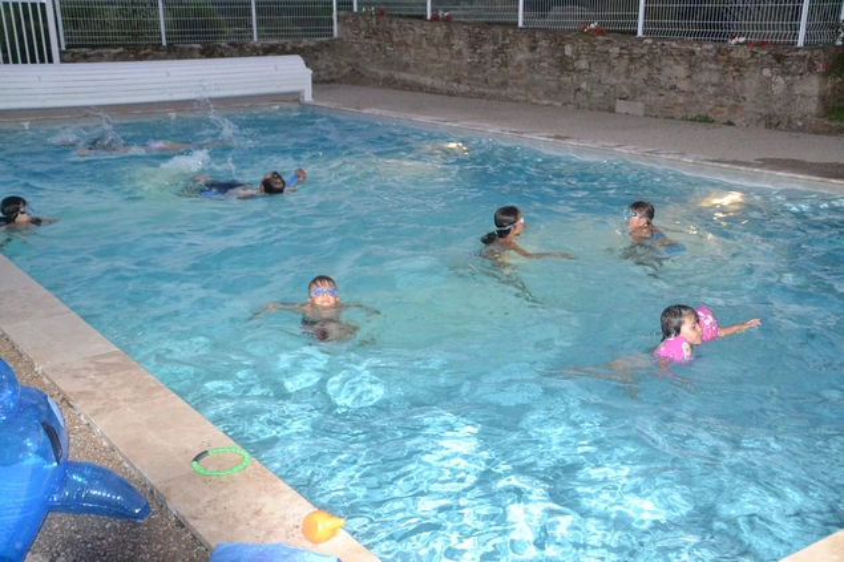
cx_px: 422
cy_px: 281
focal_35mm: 39
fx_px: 914
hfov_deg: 49.6
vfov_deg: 34.2
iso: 3200
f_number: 4
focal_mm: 26
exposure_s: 1/60
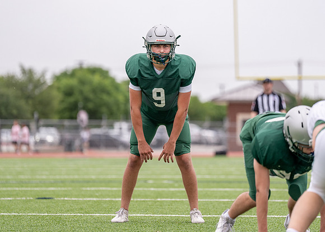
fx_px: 2002
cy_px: 110
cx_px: 163
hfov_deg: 9.3
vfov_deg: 6.6
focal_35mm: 217
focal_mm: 164
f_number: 2.8
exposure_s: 1/2500
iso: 320
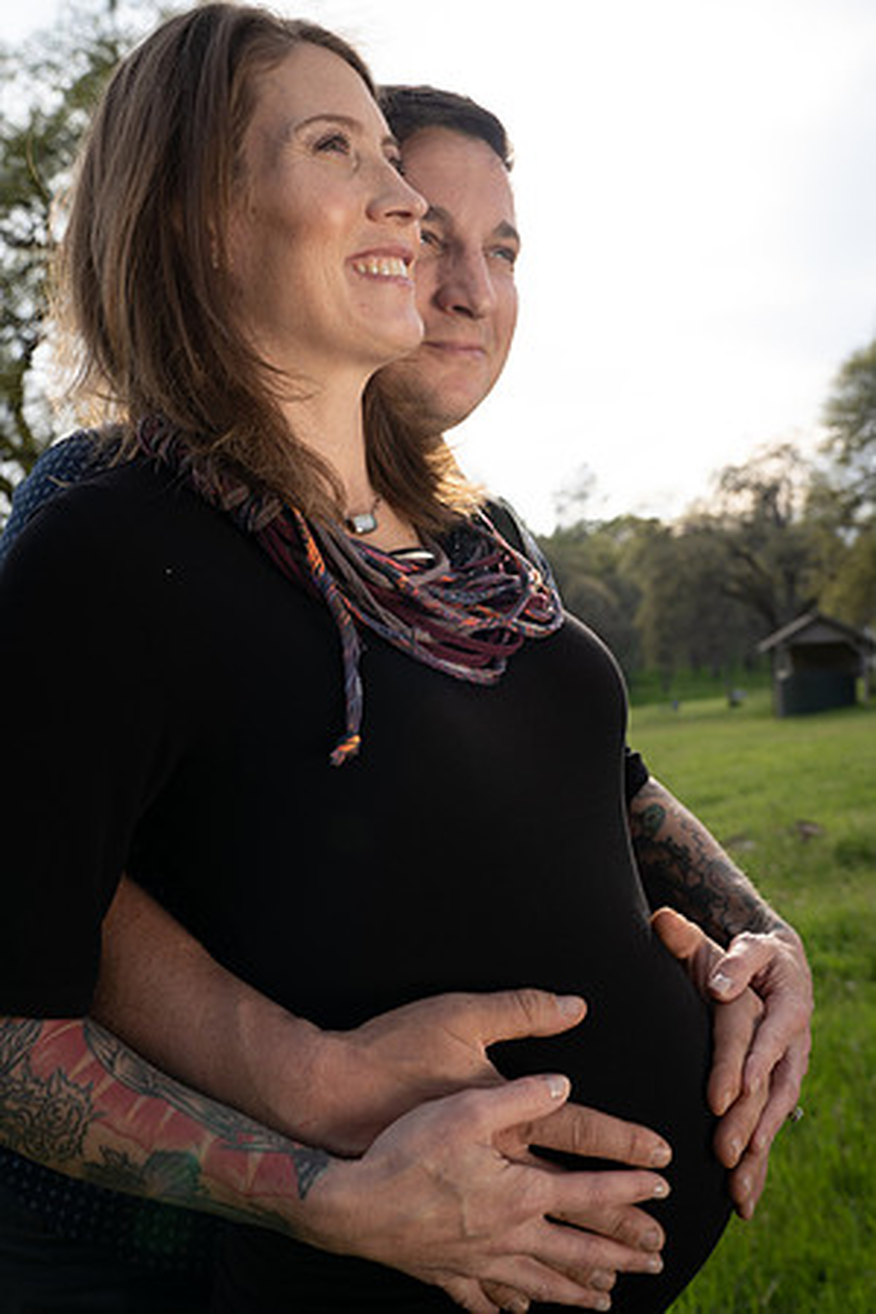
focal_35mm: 35
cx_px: 438
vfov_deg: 54.4
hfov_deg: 37.9
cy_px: 657
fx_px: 1277
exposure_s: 1/125
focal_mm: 35
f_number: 6.3
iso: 100
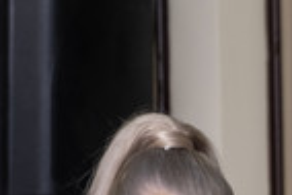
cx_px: 395
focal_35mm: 373
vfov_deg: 3.7
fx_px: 3028
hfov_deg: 5.5
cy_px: 157
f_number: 2.8
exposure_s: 1/160
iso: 1250
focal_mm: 55
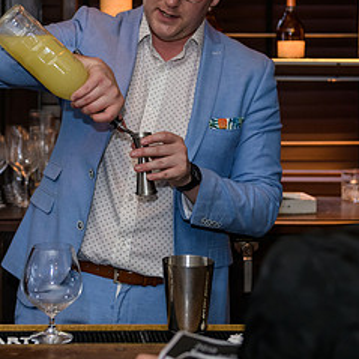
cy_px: 113
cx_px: 87
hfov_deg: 18.6
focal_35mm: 93
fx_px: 1091
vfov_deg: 18.6
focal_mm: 45
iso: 1000
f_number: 3.2
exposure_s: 1/125
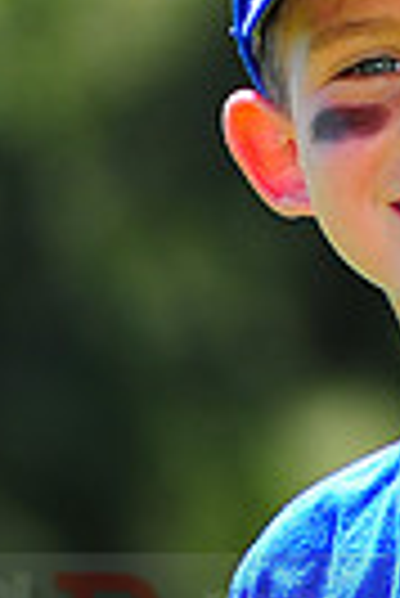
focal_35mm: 783
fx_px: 13015
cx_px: 530
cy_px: 616
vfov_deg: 2.6
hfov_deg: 1.8
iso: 200
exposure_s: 1/400
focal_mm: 180
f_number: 5
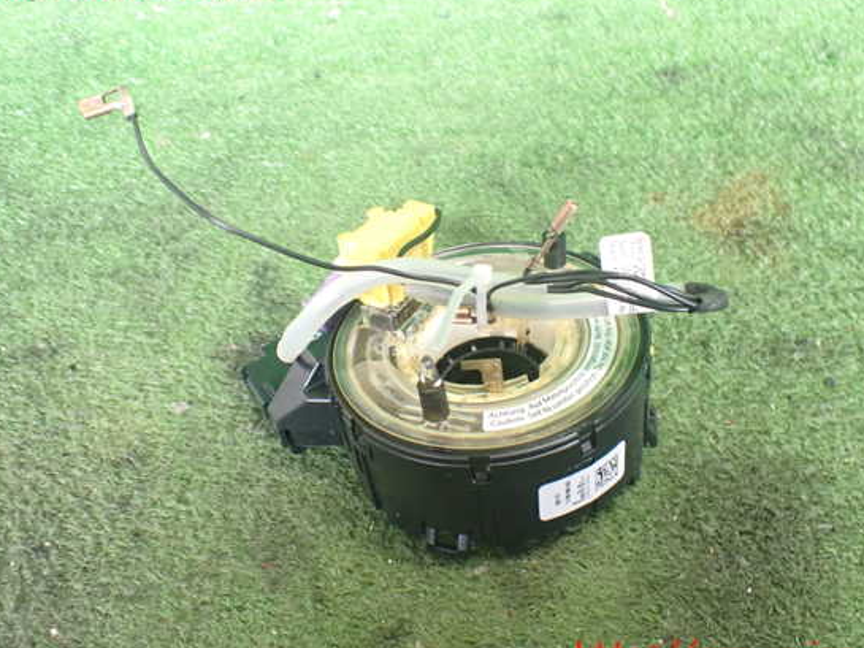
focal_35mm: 33
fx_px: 824
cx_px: 458
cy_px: 320
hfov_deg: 55.3
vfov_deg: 43.0
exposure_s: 1/60
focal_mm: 5.4
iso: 800
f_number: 2.3
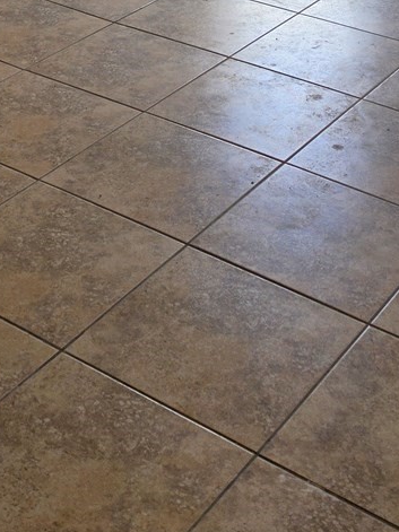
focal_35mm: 75
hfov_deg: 19.6
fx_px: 1153
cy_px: -218
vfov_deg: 22.3
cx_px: 130
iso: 20
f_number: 1.4
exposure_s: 1/120
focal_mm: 6.5
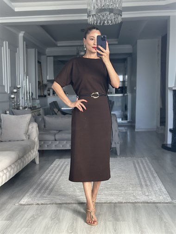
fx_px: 325
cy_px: 117
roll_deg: +0.6
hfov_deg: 30.3
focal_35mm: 48
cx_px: 88
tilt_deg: -21.8
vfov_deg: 39.6
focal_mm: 6.86
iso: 125
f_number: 1.78
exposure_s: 1/135
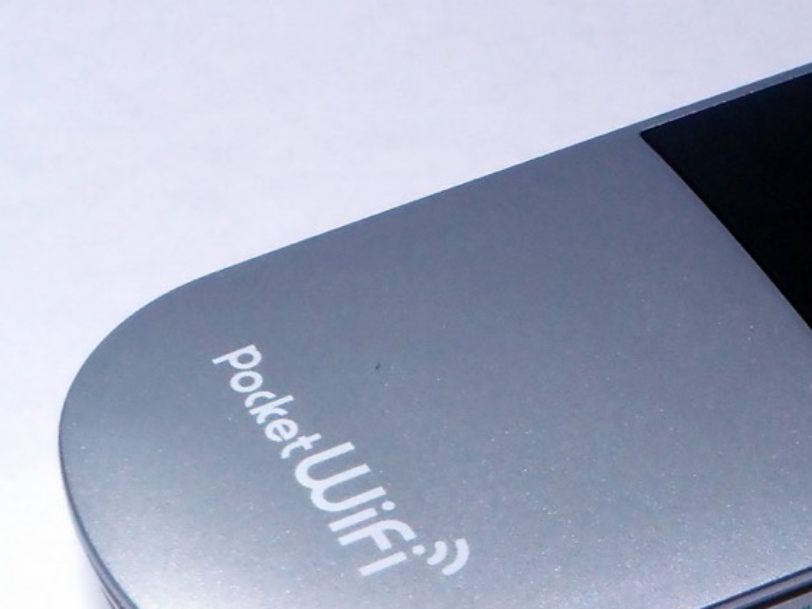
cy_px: 420
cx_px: 718
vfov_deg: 8.2
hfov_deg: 10.9
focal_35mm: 181
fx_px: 4246
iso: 200
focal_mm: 18.2
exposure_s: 1/15
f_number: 5.1
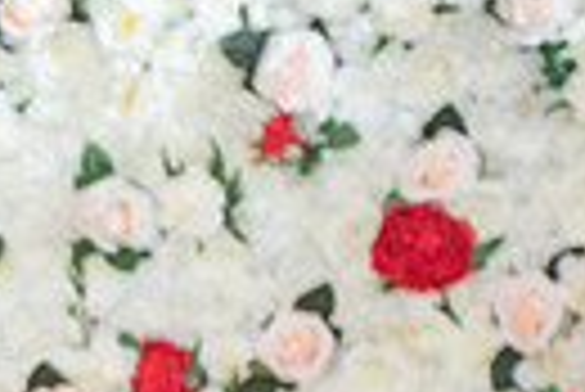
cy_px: 629
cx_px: -446
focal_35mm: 313
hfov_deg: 6.4
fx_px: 5092
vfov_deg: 4.4
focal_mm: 70
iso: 800
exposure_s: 1/160
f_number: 3.2
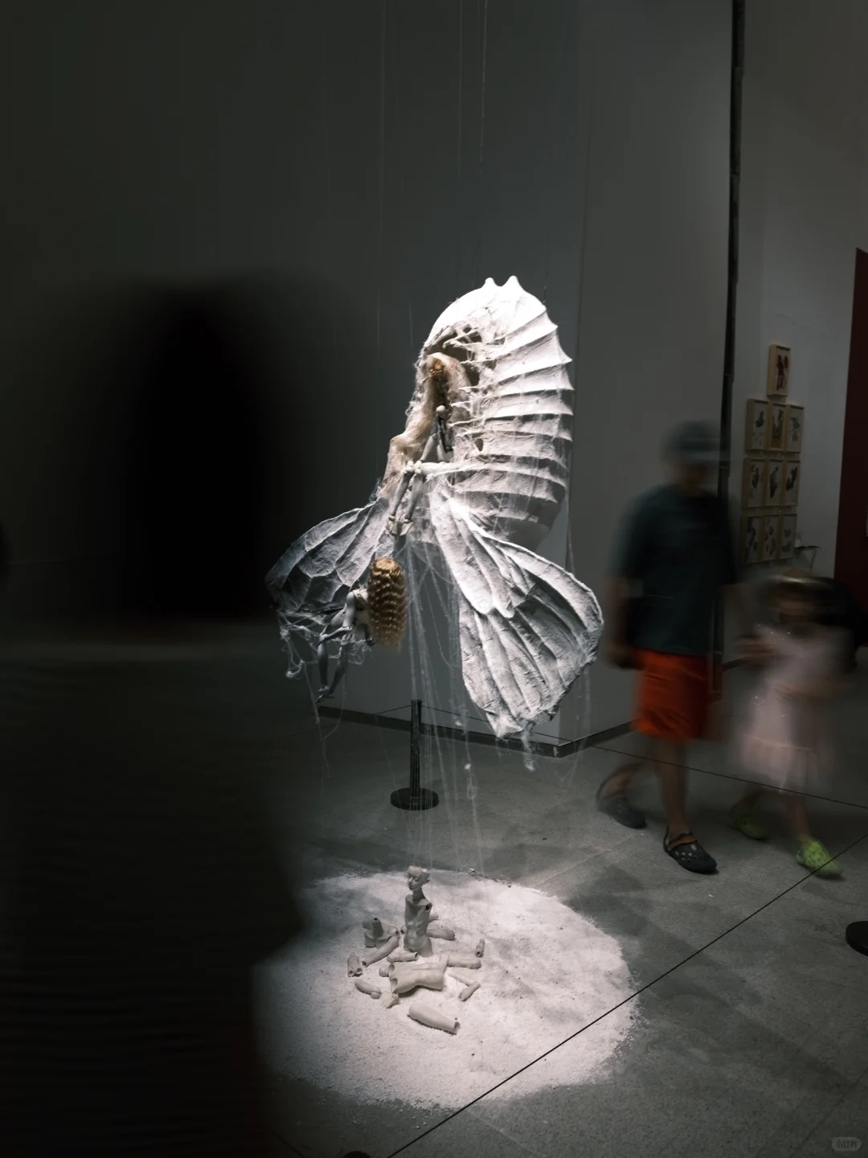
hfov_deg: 49.7
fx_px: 936
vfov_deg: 63.4
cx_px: 434
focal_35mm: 28
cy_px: 579
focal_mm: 35
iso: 50
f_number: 10
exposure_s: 1/5
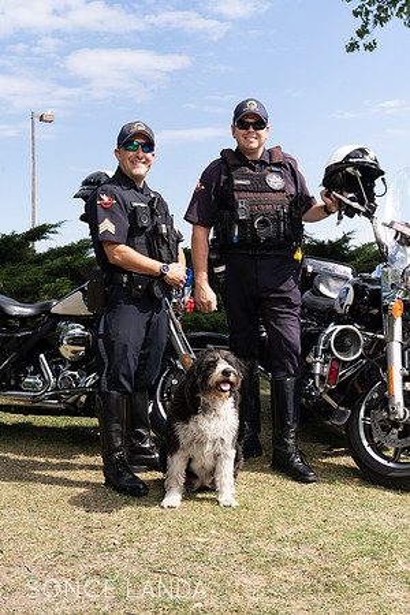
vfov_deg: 43.6
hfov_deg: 29.9
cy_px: 308
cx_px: 205
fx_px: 769
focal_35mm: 45
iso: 320
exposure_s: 1/250
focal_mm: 45
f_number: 13
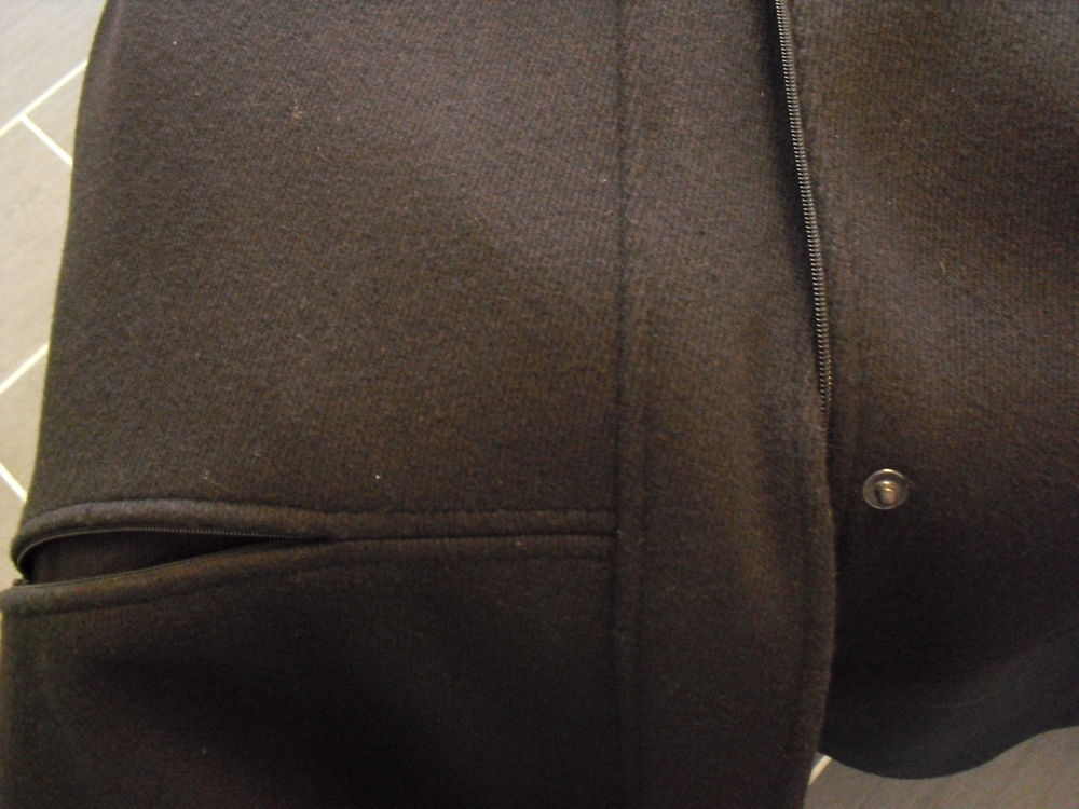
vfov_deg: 39.7
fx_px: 1122
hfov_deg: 51.4
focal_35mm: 36
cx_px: 540
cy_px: 404
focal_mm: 6.3
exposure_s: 1/8
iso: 800
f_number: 3.1
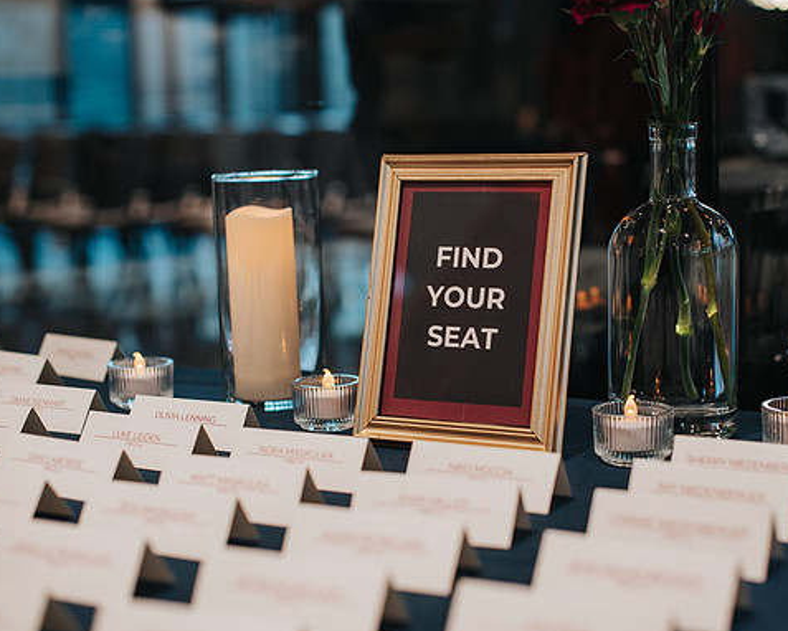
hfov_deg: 32.4
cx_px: 468
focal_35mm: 58
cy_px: 315
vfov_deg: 26.3
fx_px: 1353
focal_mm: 50
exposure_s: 1/200
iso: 500
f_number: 2.8
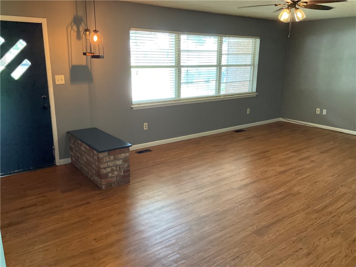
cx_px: 178
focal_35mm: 29
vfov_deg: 48.2
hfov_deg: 61.7
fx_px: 298
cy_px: 134
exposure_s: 1/60
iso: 250
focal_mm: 3
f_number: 1.8
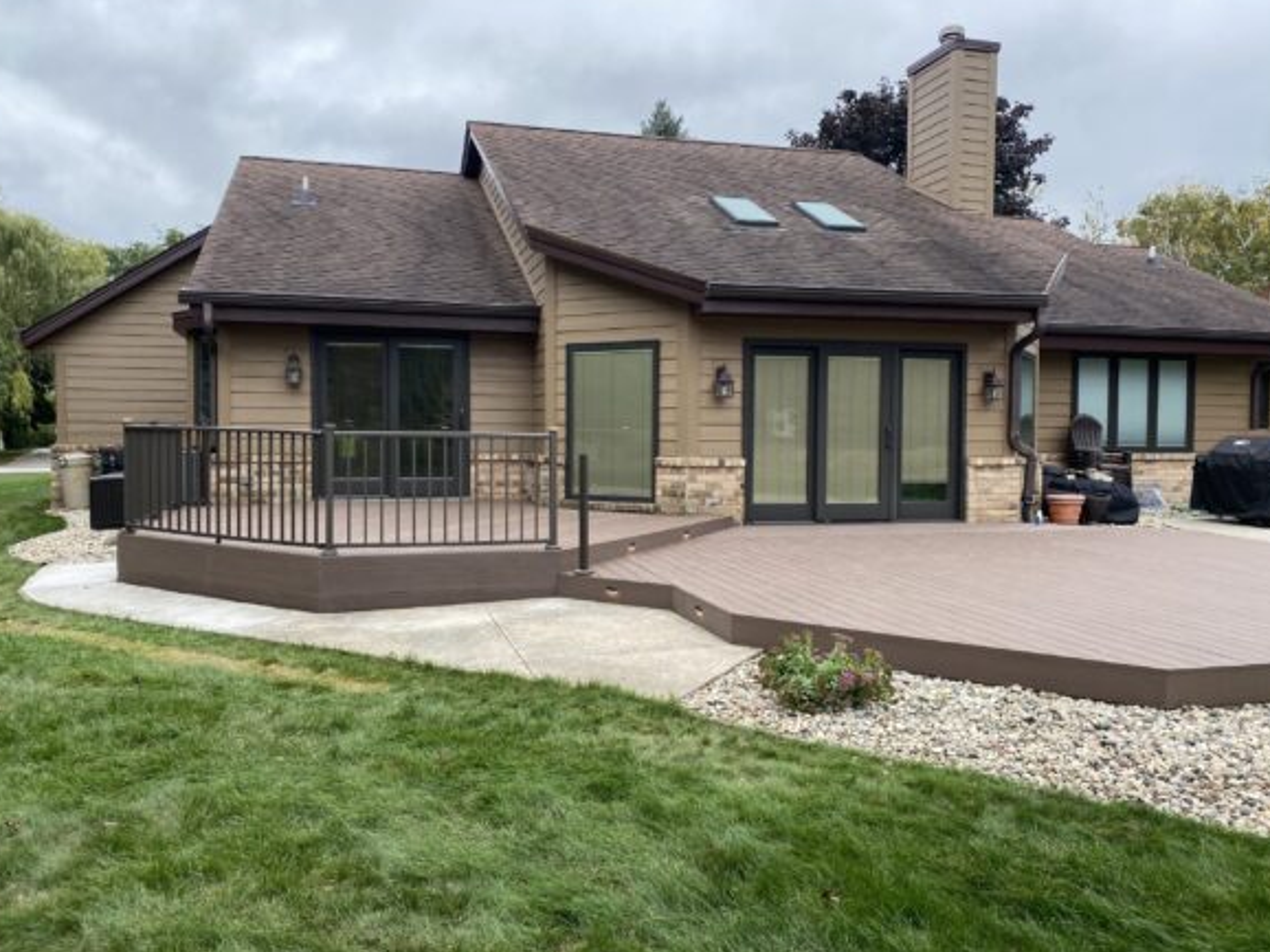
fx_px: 990
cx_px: 626
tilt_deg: -1.0
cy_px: 468
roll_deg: -0.2
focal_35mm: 27
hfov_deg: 65.3
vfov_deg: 51.3
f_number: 1.8
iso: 32
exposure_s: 1/393
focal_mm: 4.25
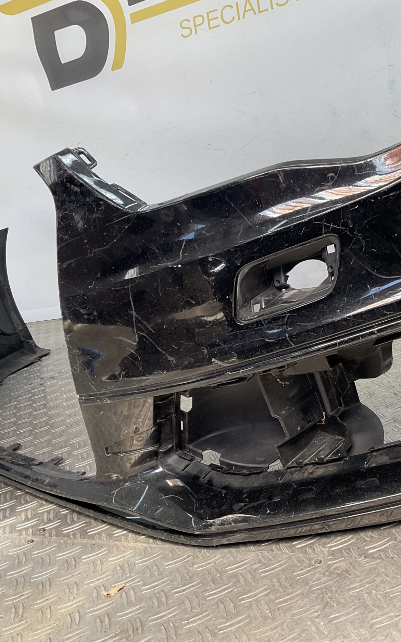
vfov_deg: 47.2
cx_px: 304
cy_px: 329
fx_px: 735
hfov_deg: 30.0
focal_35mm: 42
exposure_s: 1/137
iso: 16
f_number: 1.8
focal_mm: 3
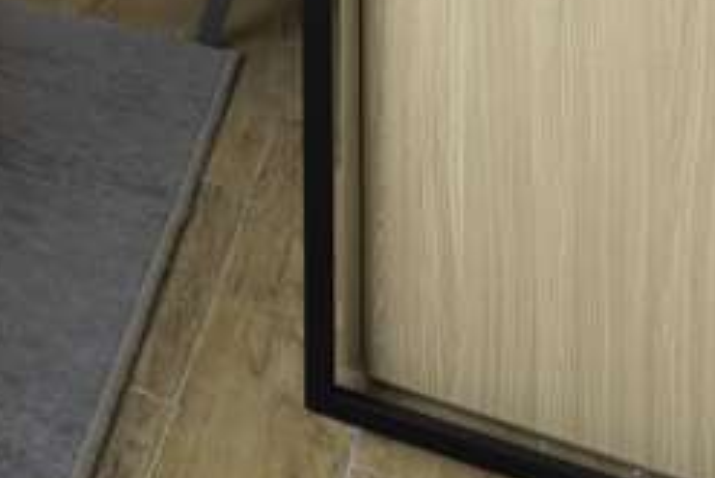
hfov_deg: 14.6
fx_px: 1808
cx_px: -999
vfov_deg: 11.5
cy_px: -776
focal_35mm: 91
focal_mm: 15
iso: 50
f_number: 9
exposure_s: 1/1.25
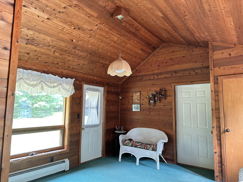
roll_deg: -0.7
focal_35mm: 24
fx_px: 168
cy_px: 91
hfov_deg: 71.6
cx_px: 122
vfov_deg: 56.8
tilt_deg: +6.8
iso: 800
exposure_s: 1/60
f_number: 1.78
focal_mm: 6.86
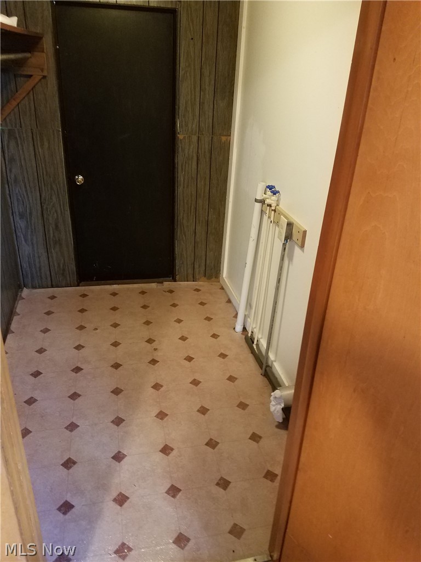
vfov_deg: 67.3
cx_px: 210
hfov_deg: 53.1
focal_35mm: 26
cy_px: 281
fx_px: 422
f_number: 1.7
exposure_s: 1/10
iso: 200
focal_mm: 4.2
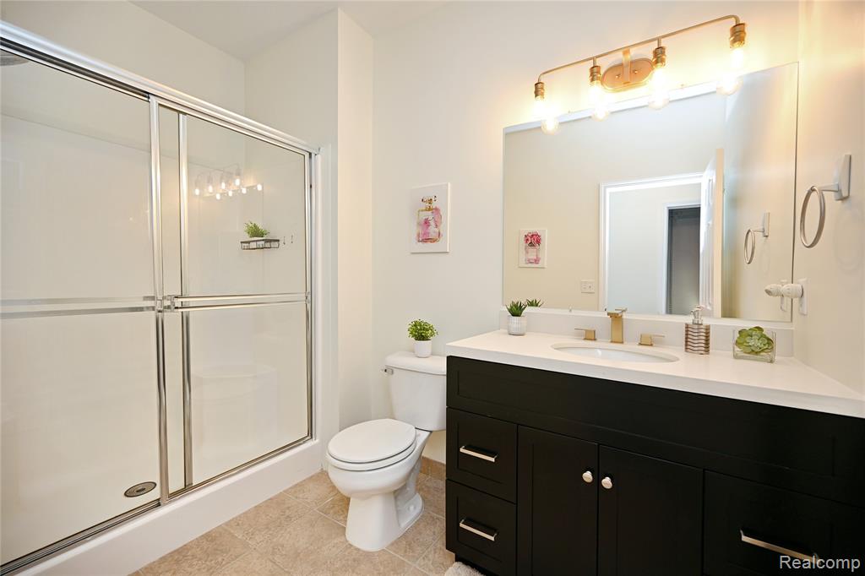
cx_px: 432
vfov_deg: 81.2
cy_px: 288
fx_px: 336
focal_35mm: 14
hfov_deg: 104.3
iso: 320
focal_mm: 14
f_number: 4
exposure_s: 1/60
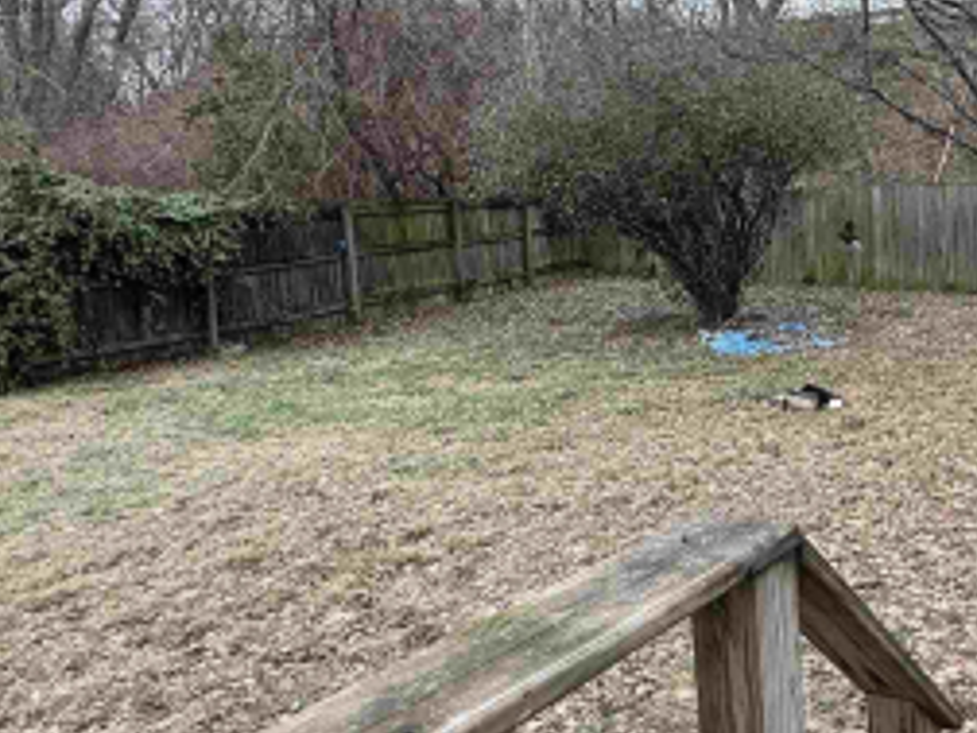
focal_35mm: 37
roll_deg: +1.7
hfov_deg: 44.7
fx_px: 1044
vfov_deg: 38.6
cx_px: 913
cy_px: 306
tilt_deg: -7.3
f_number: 2.2
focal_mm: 2.22
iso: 80
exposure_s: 1/99
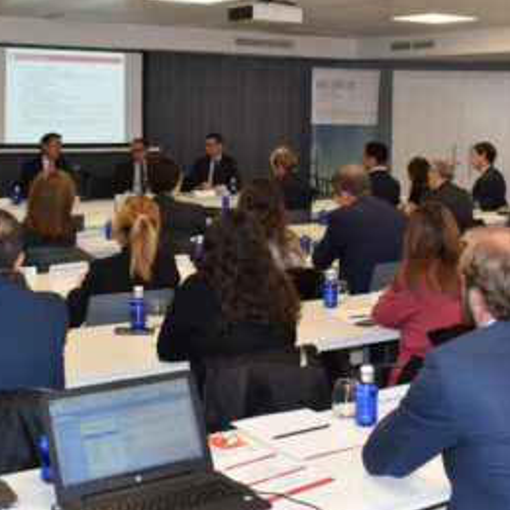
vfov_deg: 30.8
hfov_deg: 31.0
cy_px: 165
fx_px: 917
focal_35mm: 55
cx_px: 316
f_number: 5.6
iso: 800
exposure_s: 1/125
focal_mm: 18
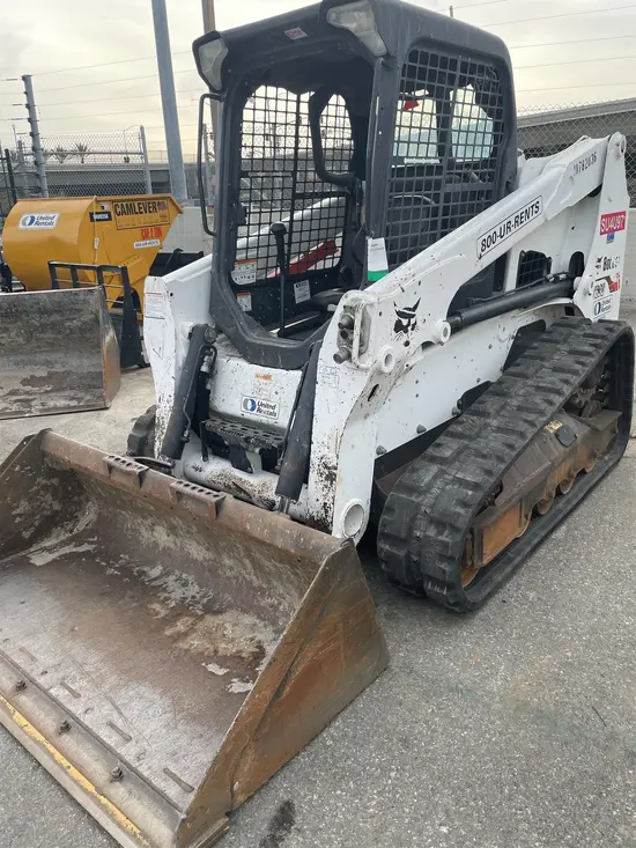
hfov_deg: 53.1
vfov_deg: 67.3
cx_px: 318
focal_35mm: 26
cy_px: 424
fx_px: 637
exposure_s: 1/1742
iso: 50
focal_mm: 4.2
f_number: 1.6
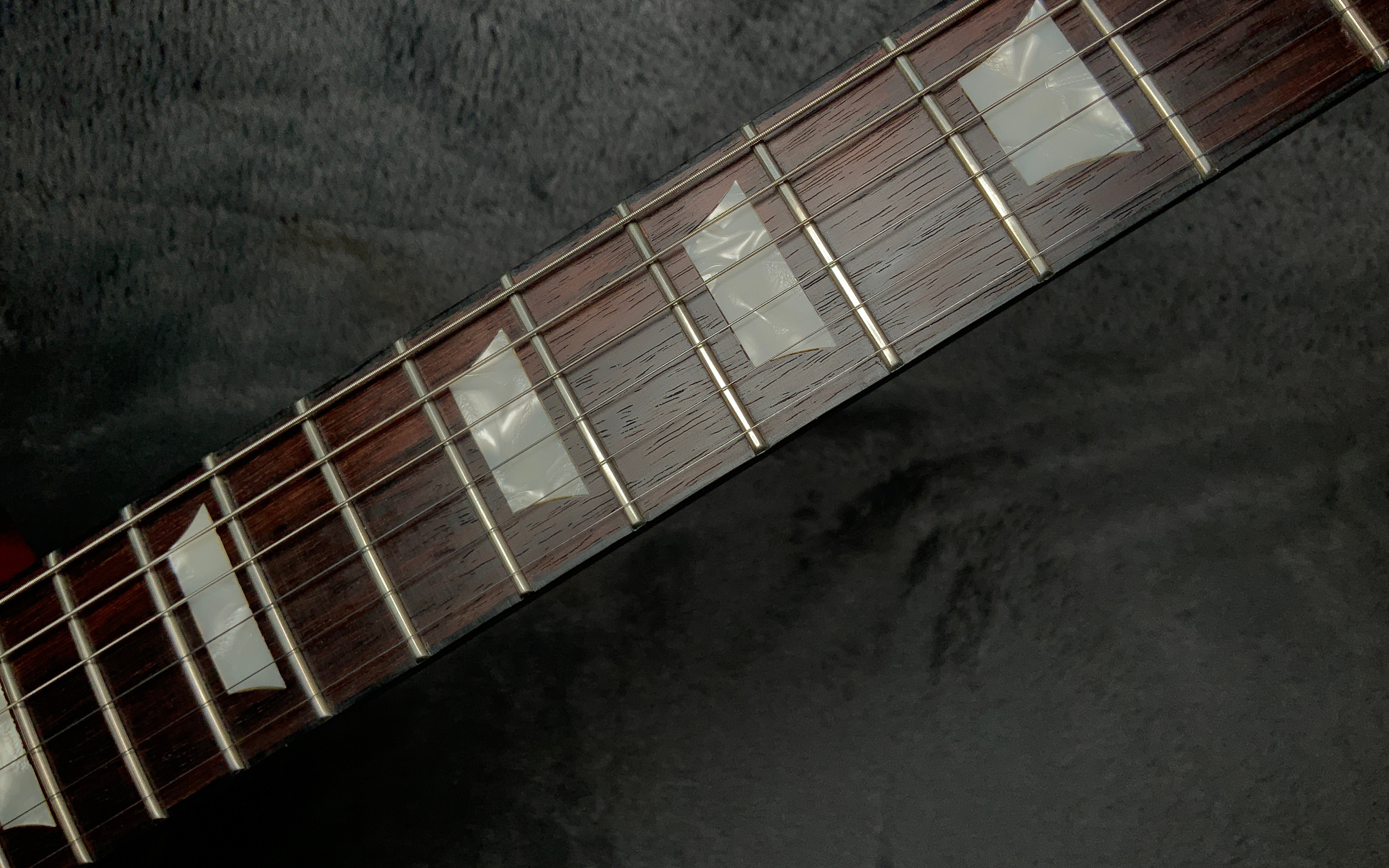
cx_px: 697
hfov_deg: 61.2
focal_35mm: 31
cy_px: 376
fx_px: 1174
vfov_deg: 40.5
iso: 16
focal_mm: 3
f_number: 1.8
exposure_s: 1/728
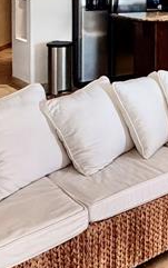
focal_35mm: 63
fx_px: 461
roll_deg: -1.3
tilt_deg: -2.7
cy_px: 3
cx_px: 280
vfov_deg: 30.3
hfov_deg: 17.6
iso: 160
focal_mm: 2.22
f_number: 2.2
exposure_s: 1/120
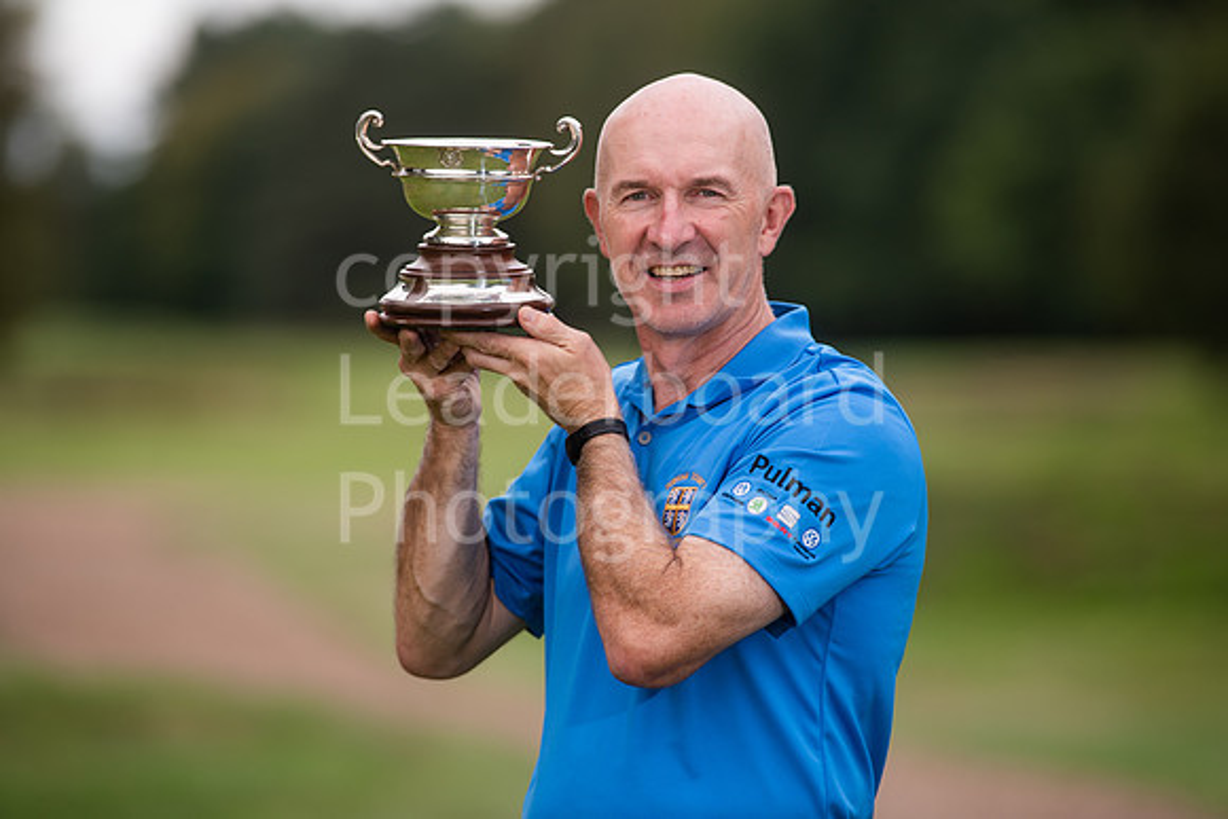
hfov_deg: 6.9
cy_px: 410
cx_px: 614
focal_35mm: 300
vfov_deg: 4.6
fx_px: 10235
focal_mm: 300
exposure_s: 1/250
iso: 100
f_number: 5.6
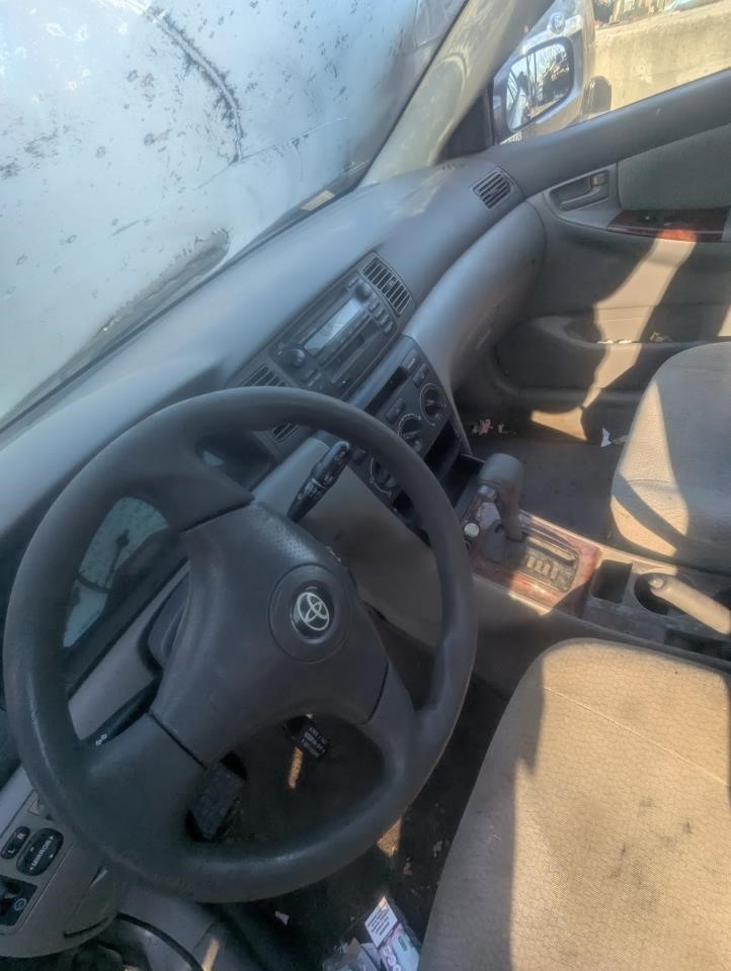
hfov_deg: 78.2
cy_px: 486
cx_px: 366
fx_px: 450
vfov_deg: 94.4
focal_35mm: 16
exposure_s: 1/276
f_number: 2.2
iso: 51
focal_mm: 2.35
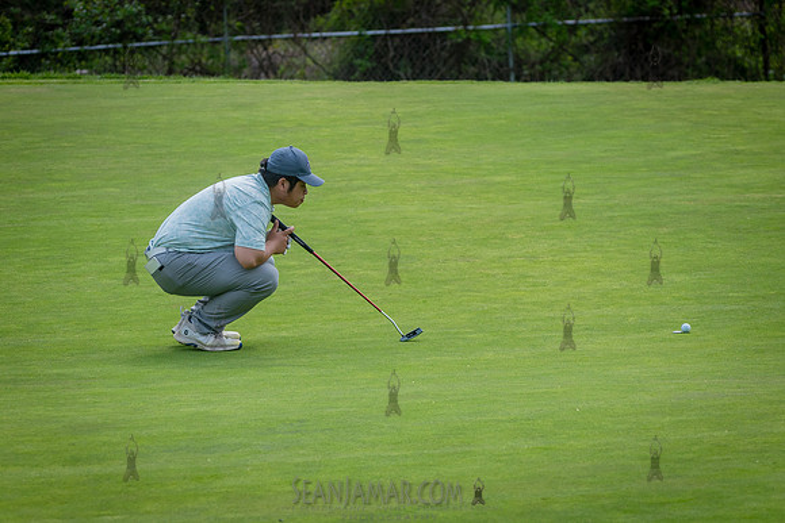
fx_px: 4972
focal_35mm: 228
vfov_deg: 6.0
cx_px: 364
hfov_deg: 9.0
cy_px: 285
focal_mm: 155
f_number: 4.5
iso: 400
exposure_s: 1/1250
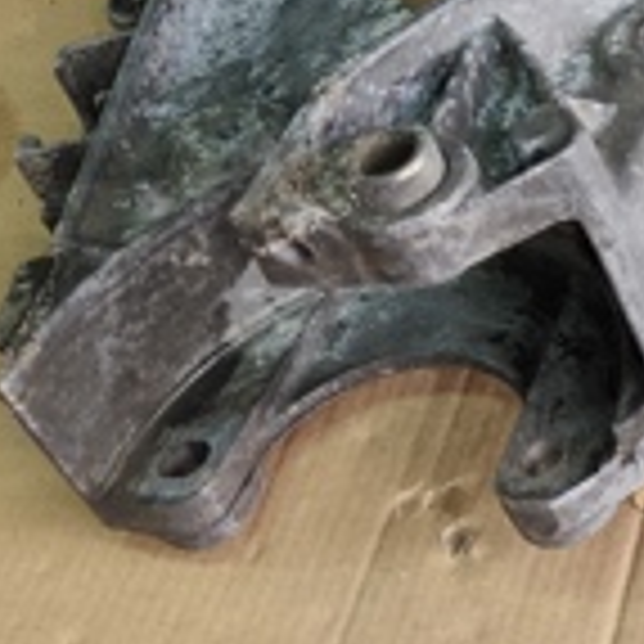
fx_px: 1915
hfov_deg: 15.9
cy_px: -173
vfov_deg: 17.9
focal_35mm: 91
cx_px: 1193
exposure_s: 1/100
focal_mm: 6.07
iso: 320
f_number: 1.7
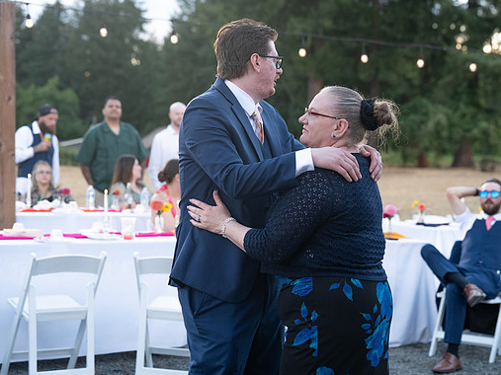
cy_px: 189
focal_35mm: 77
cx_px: 276
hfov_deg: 25.3
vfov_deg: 19.1
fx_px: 1114
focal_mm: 70
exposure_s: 1/500
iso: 2000
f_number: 4
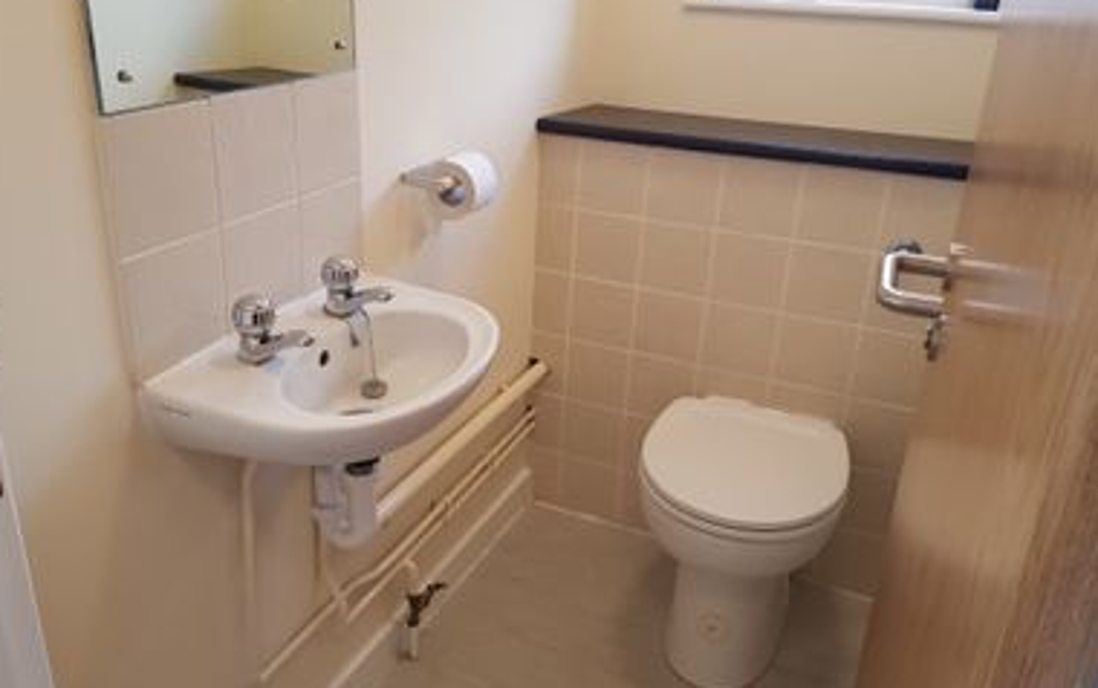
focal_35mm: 29
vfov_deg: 43.2
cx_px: 535
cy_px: 344
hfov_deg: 64.6
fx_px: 868
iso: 80
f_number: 1.7
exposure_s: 1/100
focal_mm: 4.2
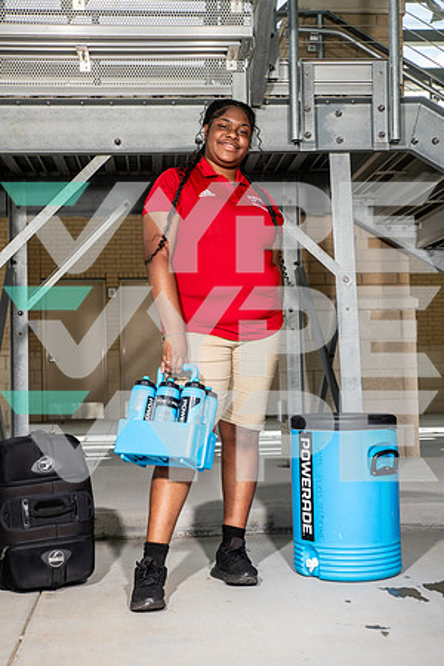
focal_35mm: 48
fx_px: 888
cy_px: 333
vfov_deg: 41.1
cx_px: 222
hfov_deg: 28.1
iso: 200
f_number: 7.1
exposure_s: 1/320
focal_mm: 48
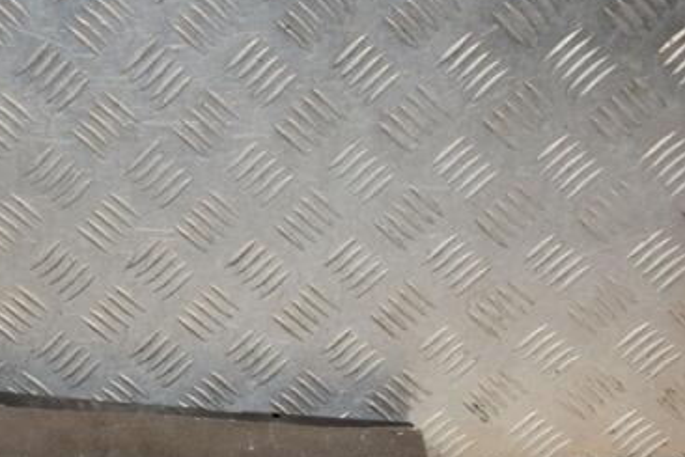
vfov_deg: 15.8
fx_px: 1633
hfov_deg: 23.4
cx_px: 142
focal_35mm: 86
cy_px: 360
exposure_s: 1/200
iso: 800
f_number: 7.1
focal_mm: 35
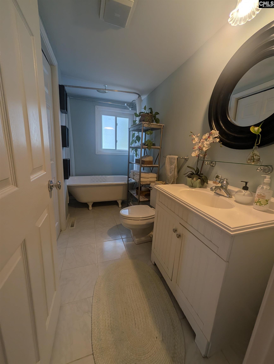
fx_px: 126
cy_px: 182
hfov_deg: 94.6
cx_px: 137
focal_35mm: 12
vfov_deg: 110.5
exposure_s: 1/120
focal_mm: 2.02
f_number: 1.7
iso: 72
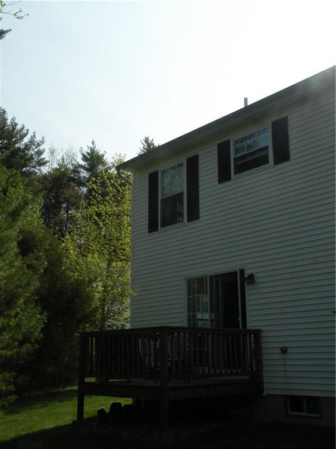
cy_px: 224
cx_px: 168
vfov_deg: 44.8
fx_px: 544
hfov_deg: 34.3
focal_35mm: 42
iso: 64
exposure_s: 1/255
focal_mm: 7.4
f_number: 7.1
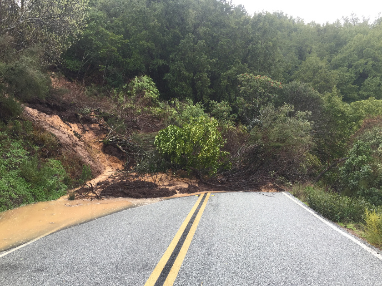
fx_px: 320
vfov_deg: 48.2
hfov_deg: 61.7
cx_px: 191
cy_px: 143
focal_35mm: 29
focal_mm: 4.15
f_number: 2.2
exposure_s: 1/324
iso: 32
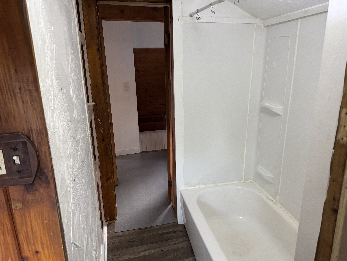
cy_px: 130
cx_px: 174
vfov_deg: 56.8
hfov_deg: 71.6
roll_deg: +1.2
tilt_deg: -18.4
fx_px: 241
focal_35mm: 24
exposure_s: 1/60
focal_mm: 6.76
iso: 640
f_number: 1.78
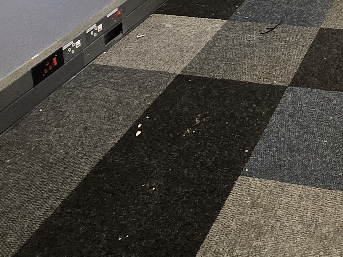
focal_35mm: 54
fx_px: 535
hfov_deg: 32.8
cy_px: -180
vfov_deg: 20.7
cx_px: 340
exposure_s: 1/50
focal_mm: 1.7
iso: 200
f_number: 2.2
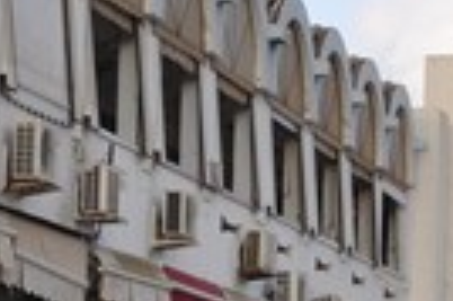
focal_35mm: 222
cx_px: 44
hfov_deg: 9.2
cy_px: 546
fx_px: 2795
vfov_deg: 6.0
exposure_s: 1/200
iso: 200
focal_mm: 31
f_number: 7.1
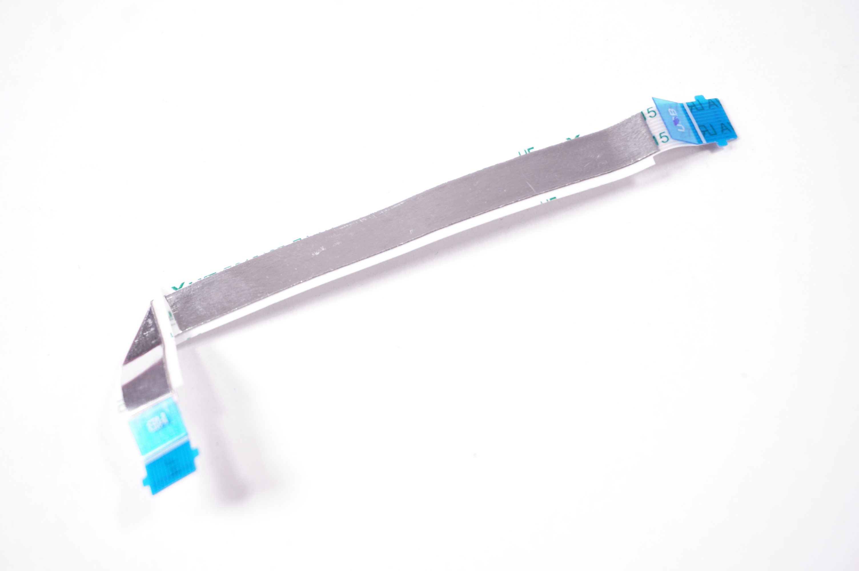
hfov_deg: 27.0
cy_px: 286
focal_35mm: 75
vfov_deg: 18.1
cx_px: 430
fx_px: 1788
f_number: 6.3
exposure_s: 1/200
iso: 640
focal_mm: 50
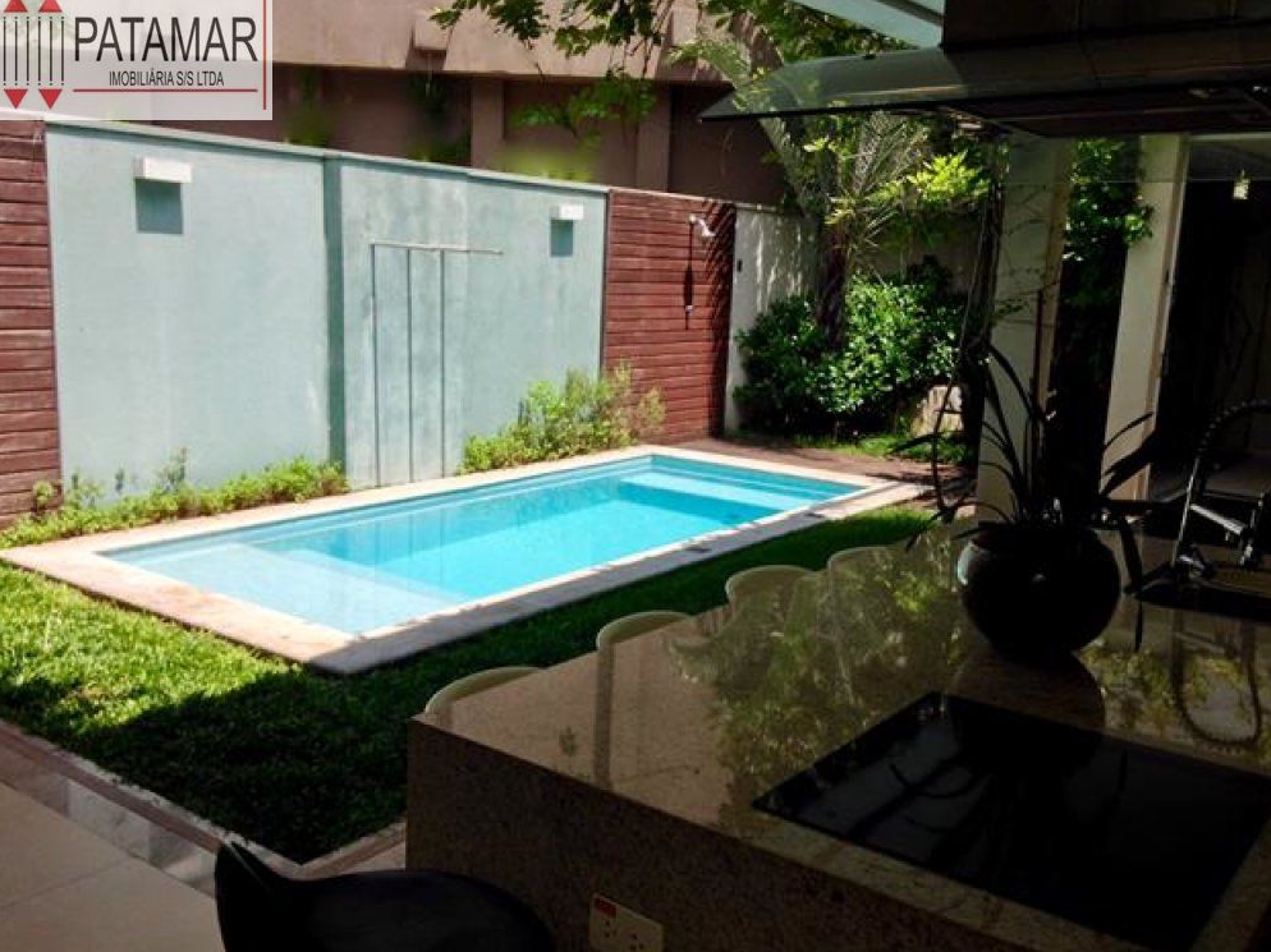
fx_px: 1248
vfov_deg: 41.8
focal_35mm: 34
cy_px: 479
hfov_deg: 54.0
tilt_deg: -13.9
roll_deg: -2.1
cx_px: 620
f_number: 2.4
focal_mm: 4.12
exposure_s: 1/1205
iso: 50
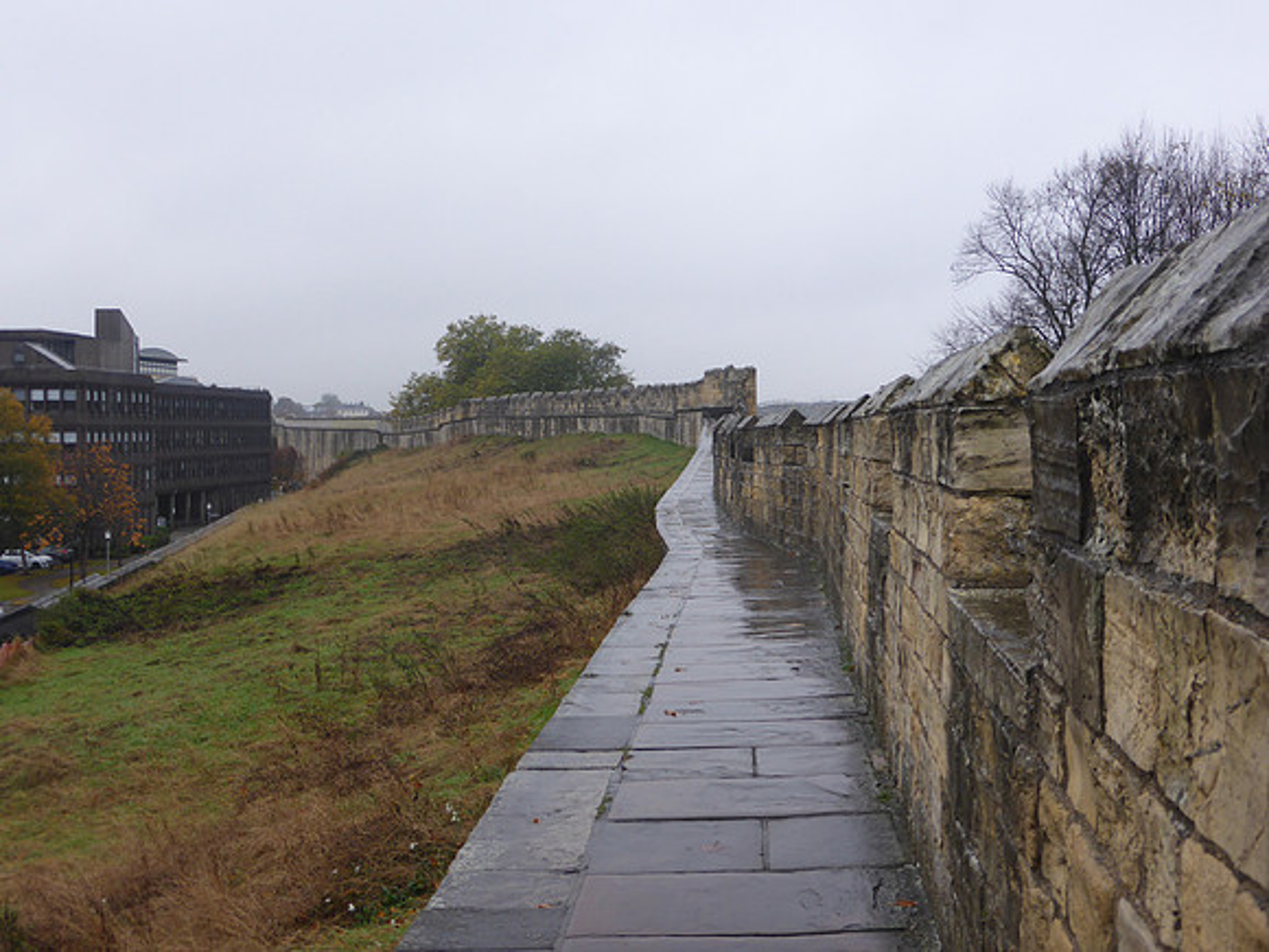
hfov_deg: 46.8
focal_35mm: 40
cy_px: 476
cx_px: 634
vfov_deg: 36.0
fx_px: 1466
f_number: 3.9
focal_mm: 6.9
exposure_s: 1/80
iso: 100
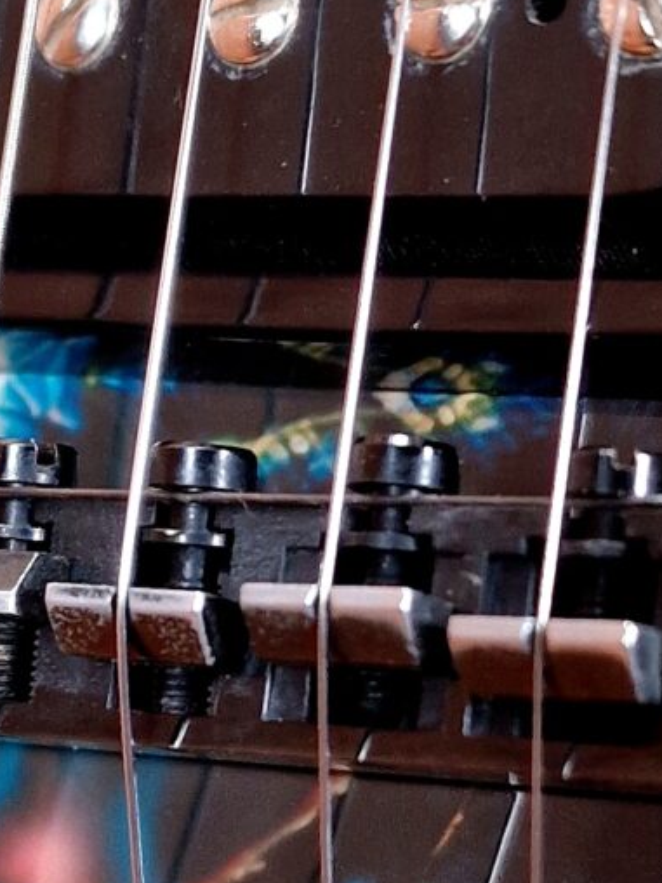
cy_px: 652
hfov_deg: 12.7
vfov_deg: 16.9
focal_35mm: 116
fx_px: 2958
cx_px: 200
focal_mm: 6.4
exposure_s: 1/120
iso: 50
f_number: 1.8
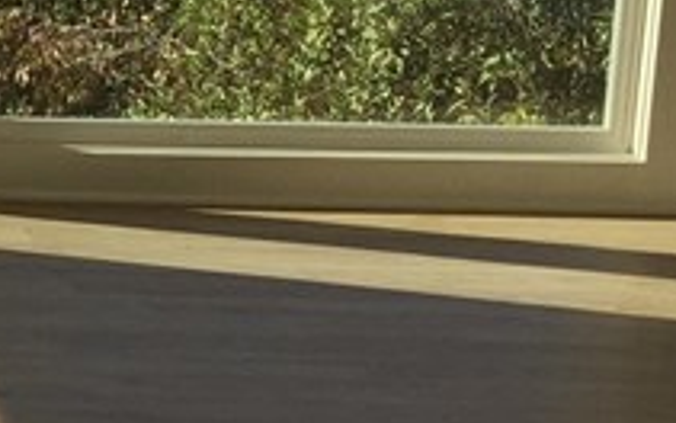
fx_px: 2746
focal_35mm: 149
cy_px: 170
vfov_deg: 8.8
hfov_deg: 12.5
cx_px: -634
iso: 32
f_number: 2.2
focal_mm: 4.15
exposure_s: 1/942
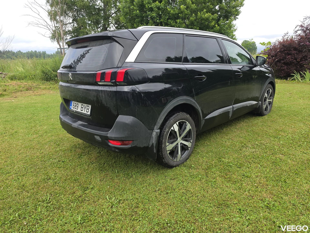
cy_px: 116
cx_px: 155
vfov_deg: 58.9
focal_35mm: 23
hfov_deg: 73.9
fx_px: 206
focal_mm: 6.5
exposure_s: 1/319
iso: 10
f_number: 1.4
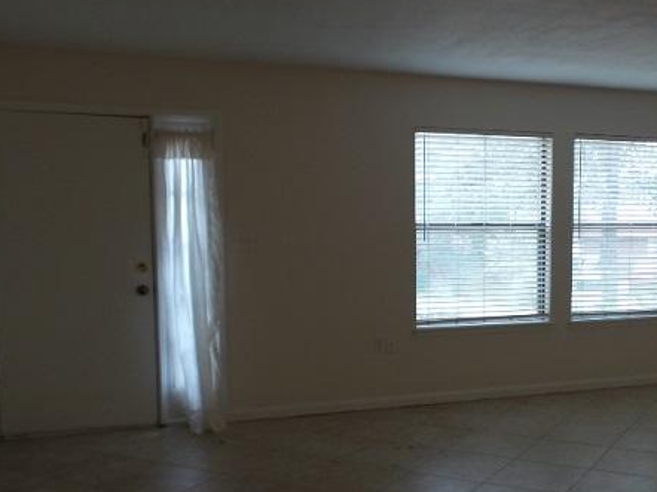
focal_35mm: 40
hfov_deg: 45.4
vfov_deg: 35.8
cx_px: 483
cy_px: 293
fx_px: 759
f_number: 2.8
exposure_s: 1/30
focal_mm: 4.1
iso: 100
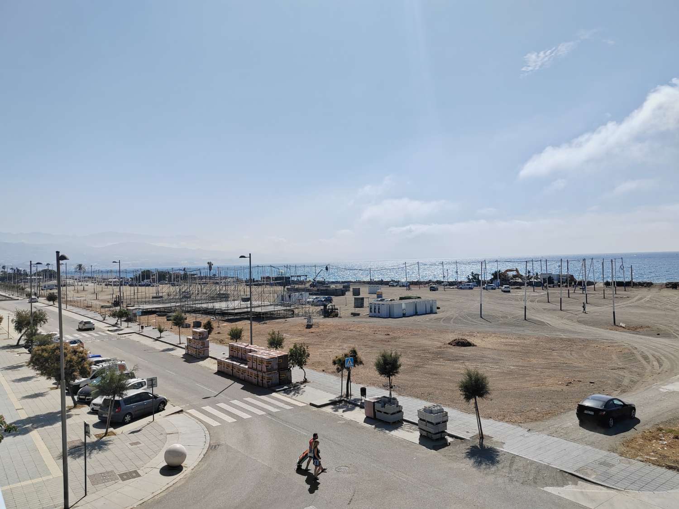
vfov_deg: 51.4
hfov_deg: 65.3
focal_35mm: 27
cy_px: 254
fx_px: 530
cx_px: 340
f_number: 1.9
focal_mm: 5.52
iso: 100
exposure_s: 1/3700
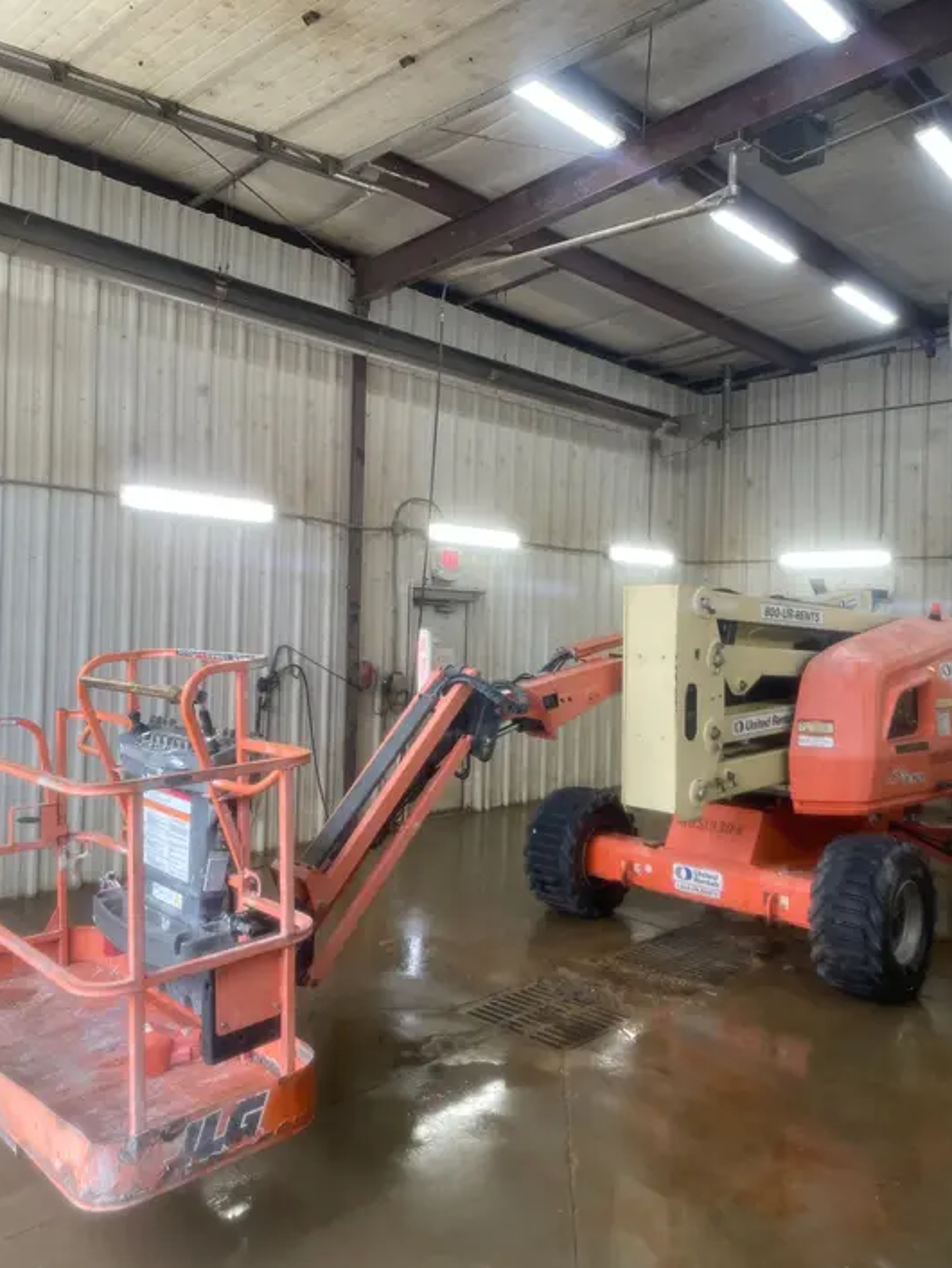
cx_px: 471
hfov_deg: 51.4
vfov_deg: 65.3
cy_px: 617
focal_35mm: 27
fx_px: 989
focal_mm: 4.2
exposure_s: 1/120
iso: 80
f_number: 1.6
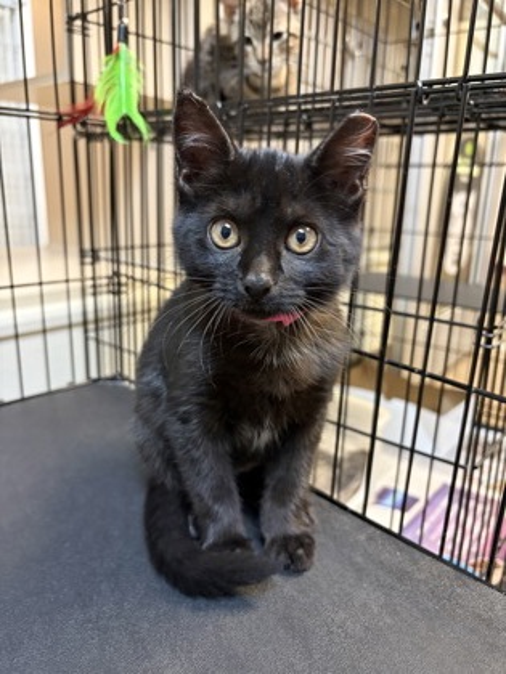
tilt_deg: -14.9
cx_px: 253
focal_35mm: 26
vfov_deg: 67.3
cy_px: 337
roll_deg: -0.6
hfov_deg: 53.1
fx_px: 507
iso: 500
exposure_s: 1/30
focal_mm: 5.96
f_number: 1.6
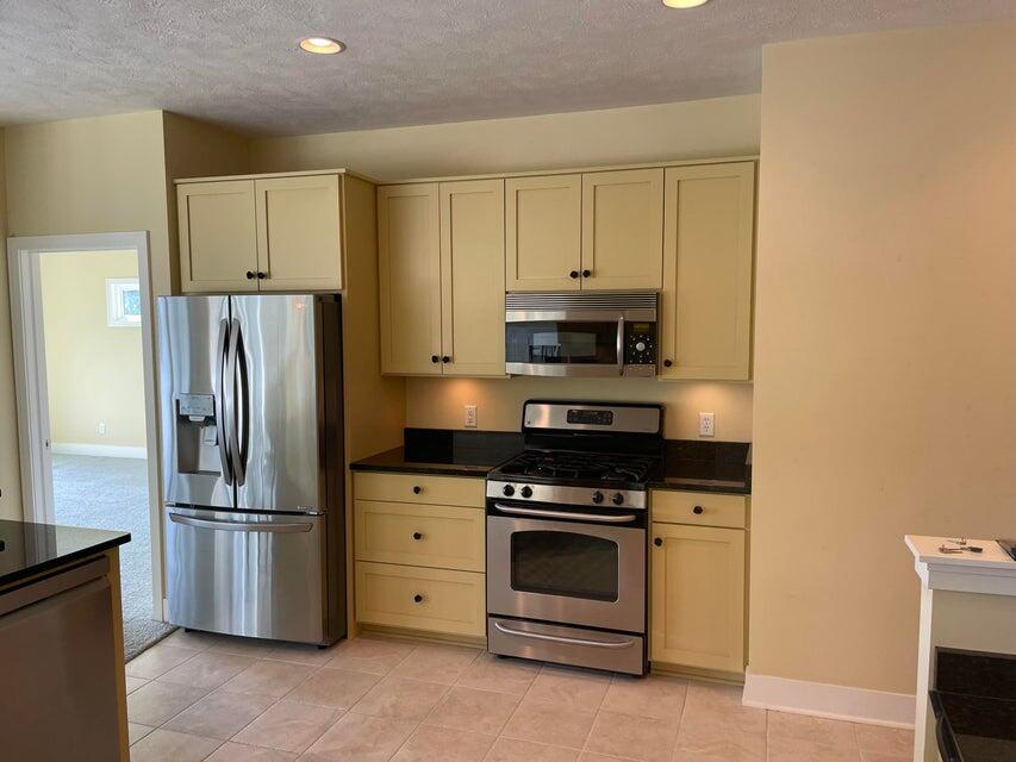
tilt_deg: -3.6
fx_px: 763
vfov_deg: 53.1
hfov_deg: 67.3
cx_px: 508
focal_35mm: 26
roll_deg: +0.3
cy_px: 381
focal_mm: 4.2
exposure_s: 1/120
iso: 125
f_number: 1.6
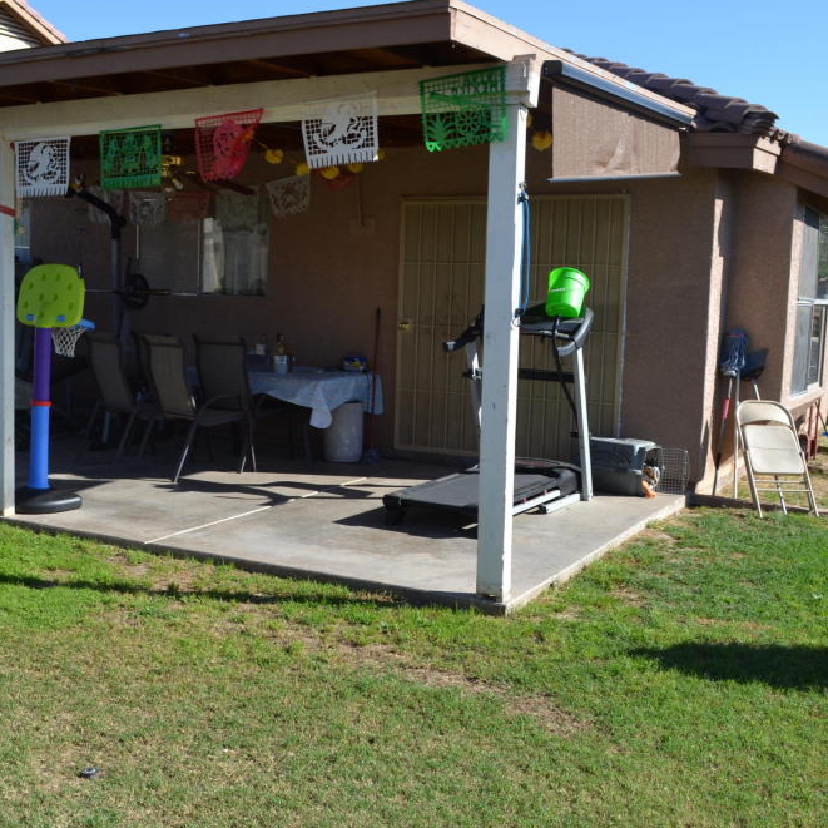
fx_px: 1082
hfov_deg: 41.7
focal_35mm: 40
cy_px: 415
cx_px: 337
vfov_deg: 41.9
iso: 100
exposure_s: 1/200
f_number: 7.1
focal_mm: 18
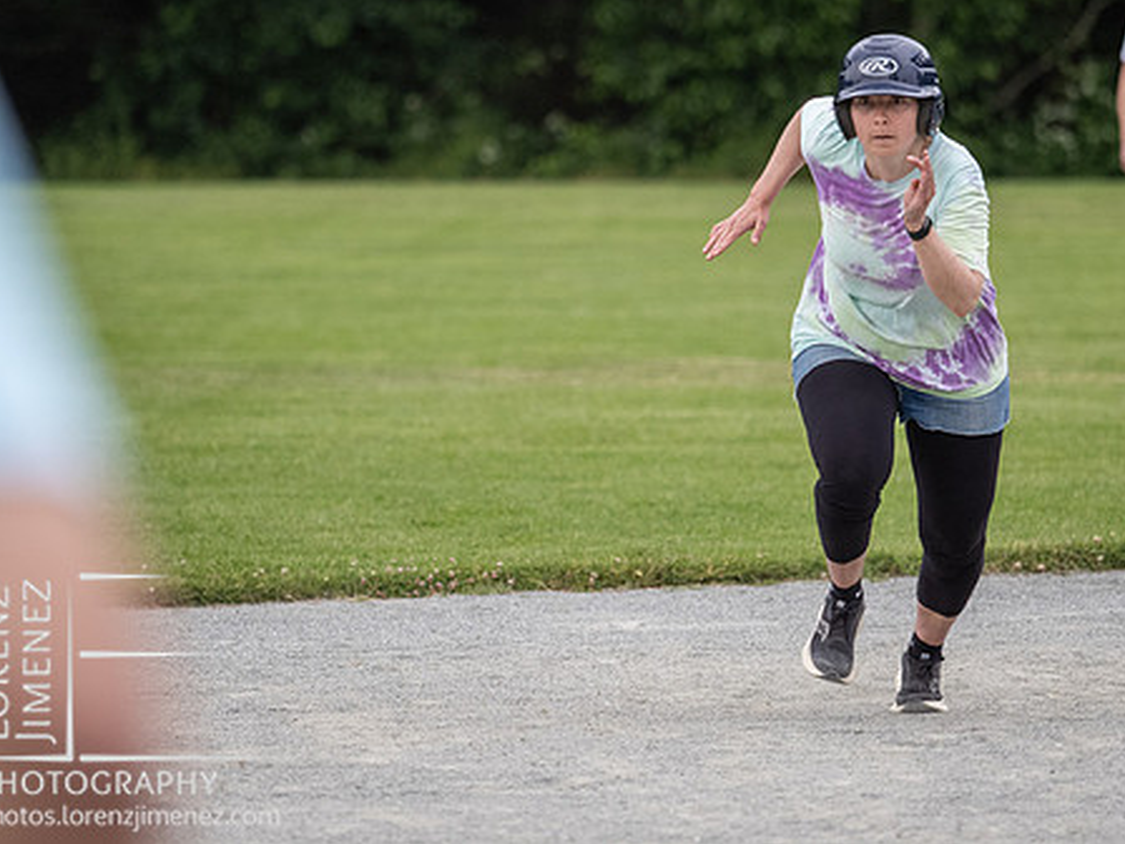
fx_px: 12610
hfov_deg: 5.1
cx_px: 668
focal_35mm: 388
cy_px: 300
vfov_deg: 3.8
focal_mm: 150
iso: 1000
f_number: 2.8
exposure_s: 1/2000
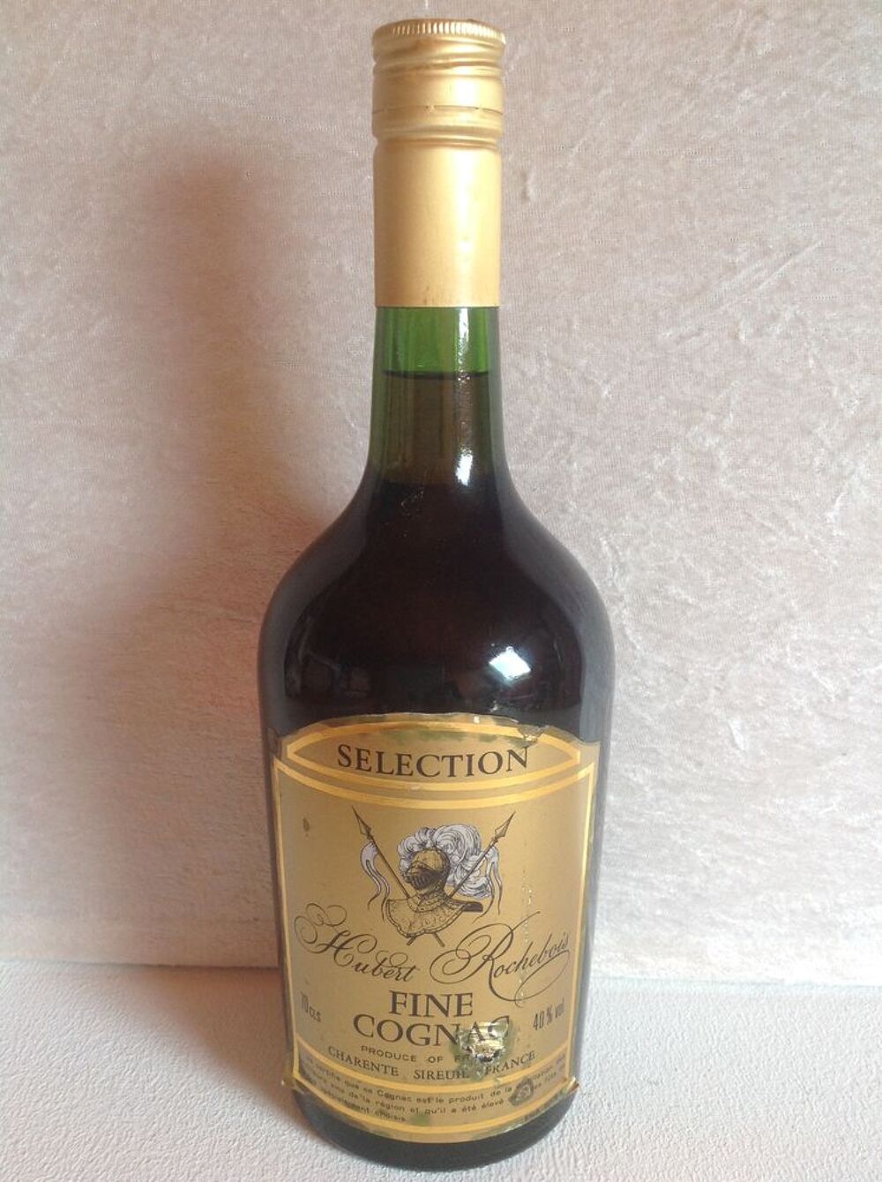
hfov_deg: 40.6
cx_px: 441
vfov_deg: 52.7
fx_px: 1192
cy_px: 591
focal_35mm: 35
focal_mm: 4.28
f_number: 2.4
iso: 80
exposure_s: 1/60
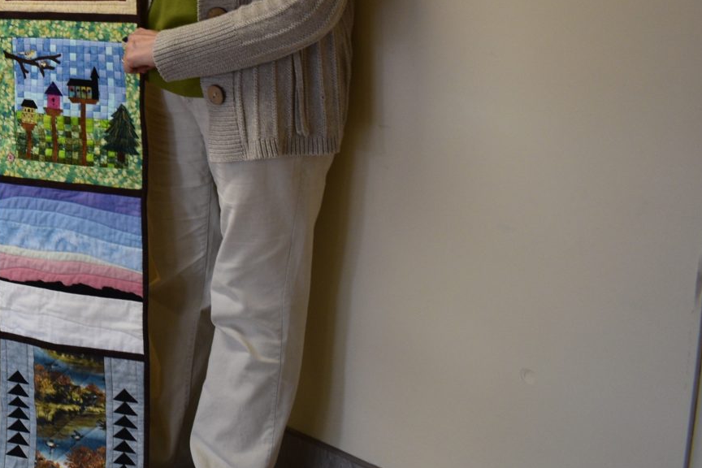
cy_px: 56
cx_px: -112
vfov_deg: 20.8
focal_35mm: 64
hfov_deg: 28.0
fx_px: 1248
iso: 400
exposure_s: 1/60
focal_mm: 18
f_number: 4
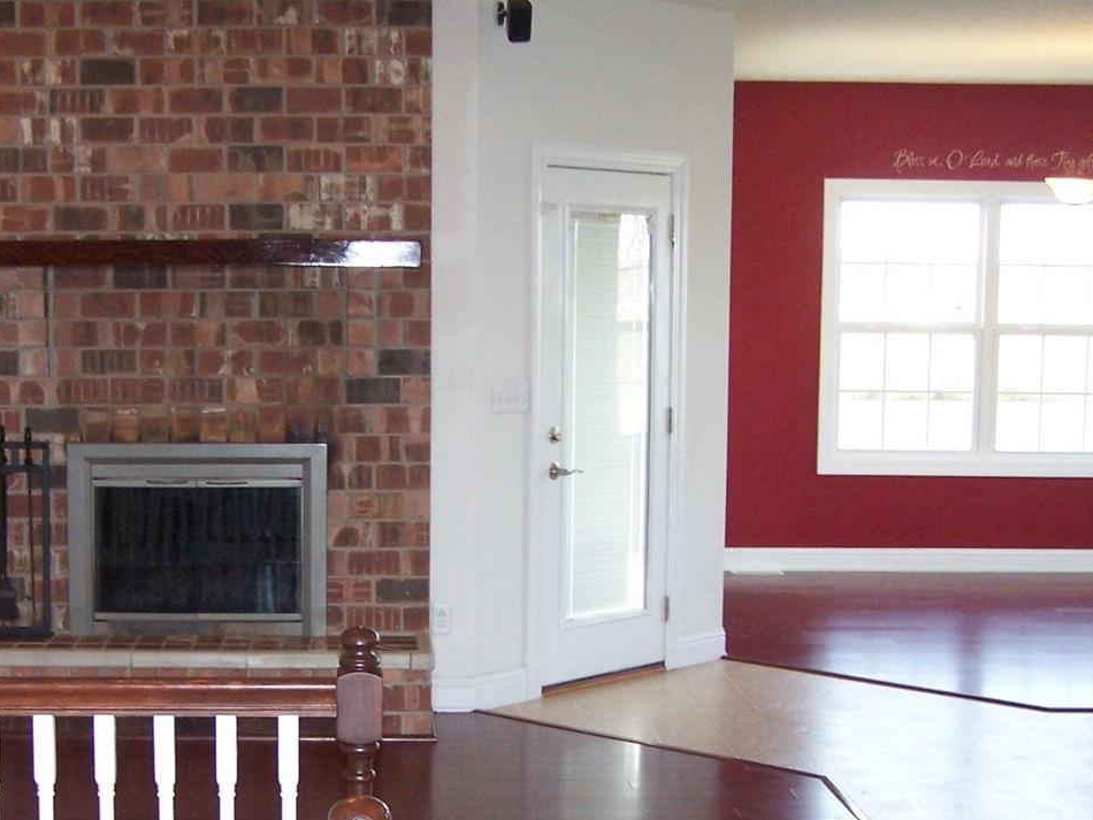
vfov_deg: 22.8
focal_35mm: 64
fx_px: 2021
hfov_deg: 30.0
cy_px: 589
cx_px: 337
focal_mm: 6.3
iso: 140
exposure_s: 1/60
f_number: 2.8
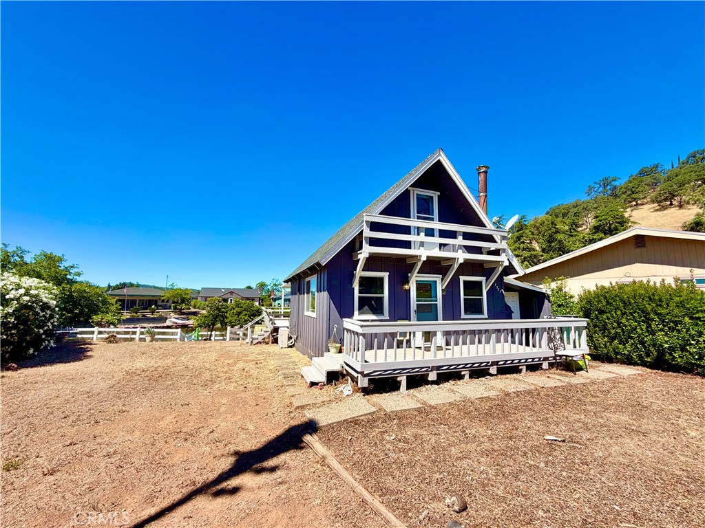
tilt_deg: +6.5
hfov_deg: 102.1
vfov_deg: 85.7
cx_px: 352
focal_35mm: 14
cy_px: 264
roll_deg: -0.8
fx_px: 285
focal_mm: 2.22
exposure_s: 1/770
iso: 20
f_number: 2.2
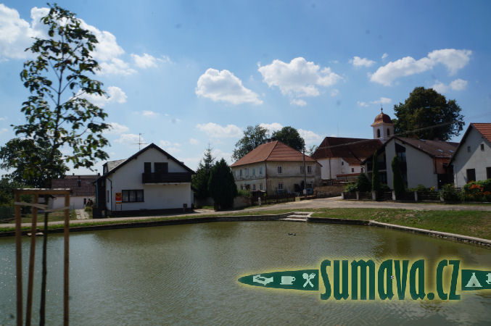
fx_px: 368
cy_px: 163
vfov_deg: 47.8
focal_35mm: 27
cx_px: 246
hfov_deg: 67.4
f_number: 16
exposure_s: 1/250
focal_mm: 18
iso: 200
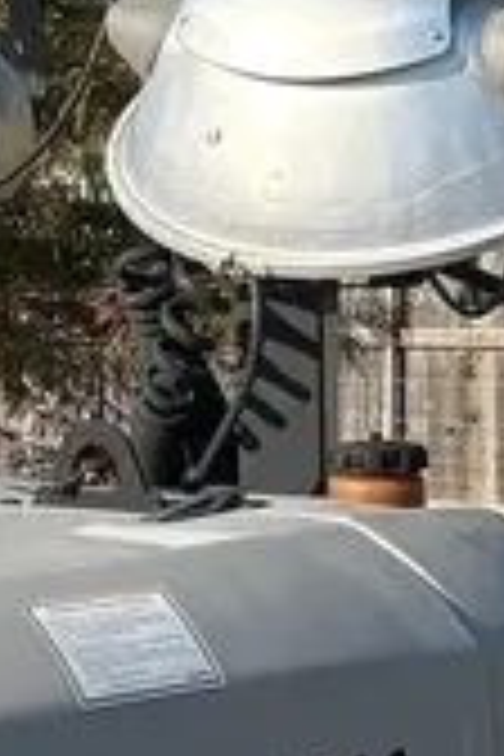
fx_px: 2478
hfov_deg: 11.6
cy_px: 551
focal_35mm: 118
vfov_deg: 17.3
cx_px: 135
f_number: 1.5
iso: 50
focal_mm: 5.7
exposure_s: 1/2841
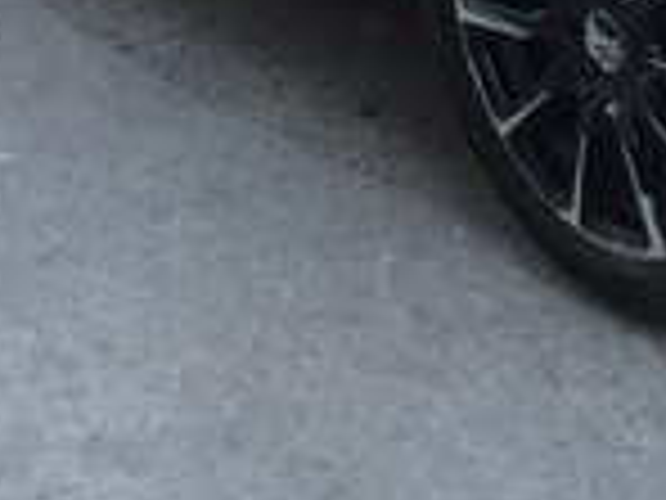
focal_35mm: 129
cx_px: 585
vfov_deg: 11.0
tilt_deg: -20.1
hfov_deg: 15.1
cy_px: -282
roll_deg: +4.3
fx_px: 2482
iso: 80
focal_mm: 4.15
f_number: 2.2
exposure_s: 1/33
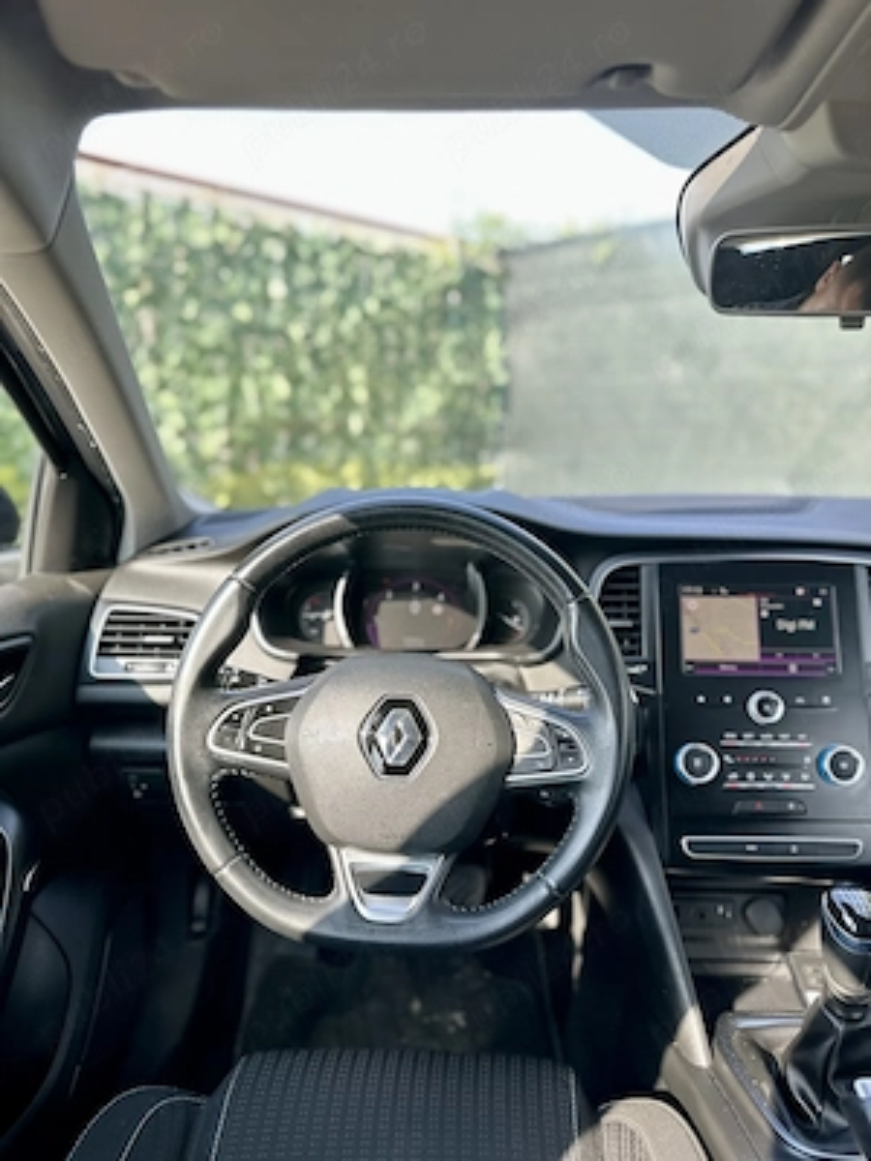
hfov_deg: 56.8
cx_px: 436
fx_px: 805
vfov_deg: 71.6
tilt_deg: -8.8
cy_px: 580
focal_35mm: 24
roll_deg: -1.2
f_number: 1.78
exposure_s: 1/166
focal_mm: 6.86
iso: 64
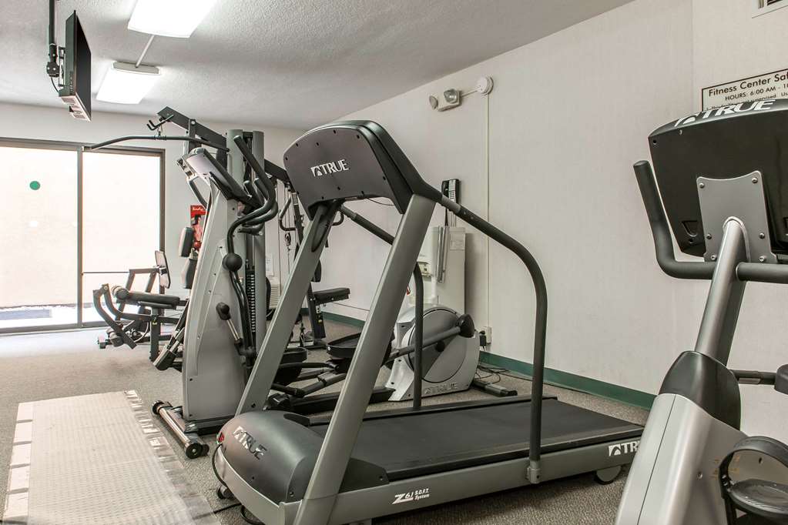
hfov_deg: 73.7
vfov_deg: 53.1
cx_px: 394
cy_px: 262
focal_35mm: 24
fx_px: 525
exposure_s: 1/8
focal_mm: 24
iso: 640
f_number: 10
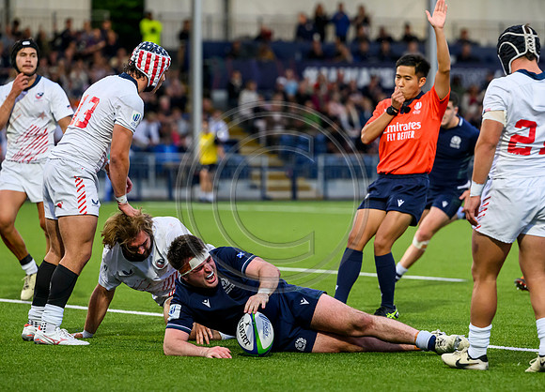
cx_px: 312
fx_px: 3568
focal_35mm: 230
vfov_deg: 6.3
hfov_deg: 8.7
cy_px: 208
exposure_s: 1/1250
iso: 3200
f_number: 3.5
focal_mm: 175
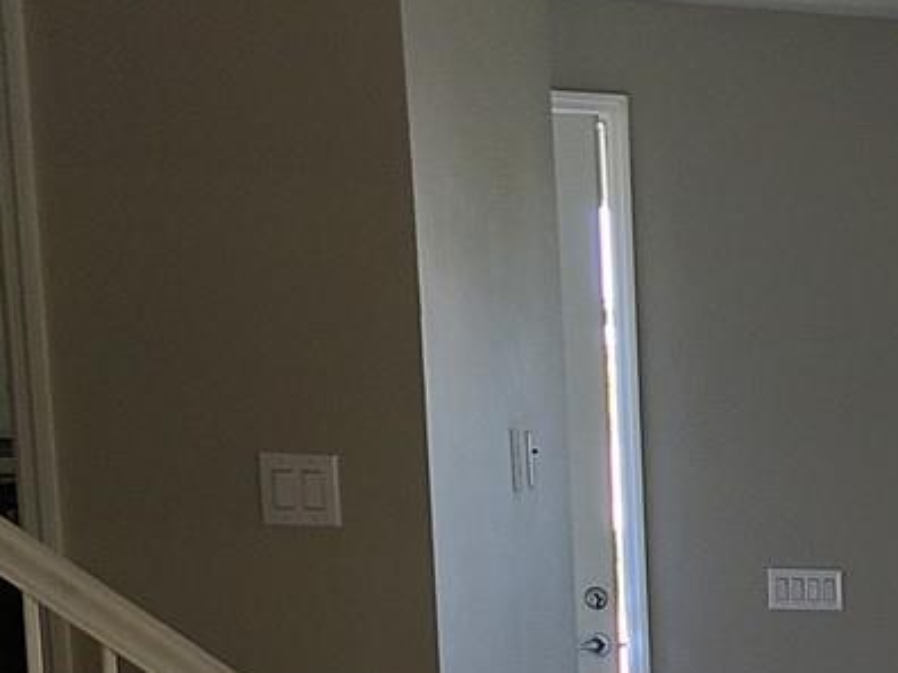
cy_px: 1047
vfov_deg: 13.2
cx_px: 1578
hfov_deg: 16.1
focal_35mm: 105
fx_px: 2724
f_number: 1.8
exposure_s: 1/60
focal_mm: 5.4
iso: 100
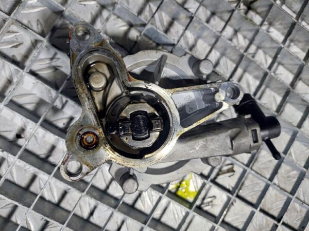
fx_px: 223
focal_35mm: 25
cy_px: 116
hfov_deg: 69.4
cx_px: 154
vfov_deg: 54.9
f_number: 1.8
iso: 125
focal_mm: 5.23
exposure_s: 1/50
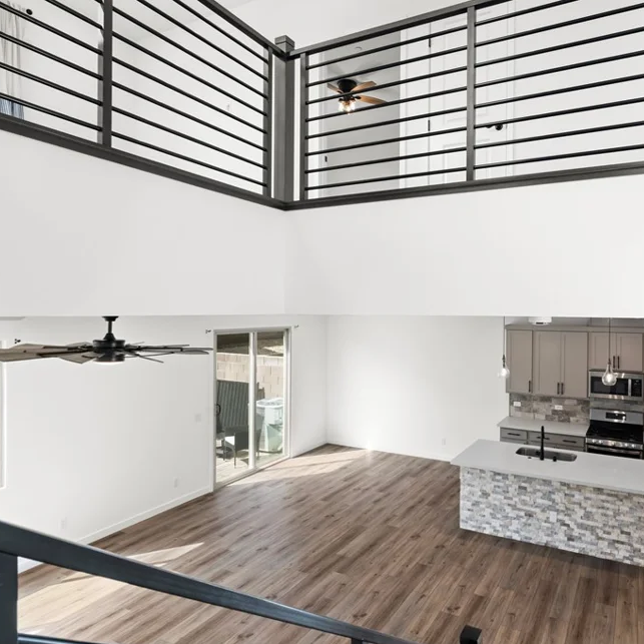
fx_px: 484
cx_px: 402
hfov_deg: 66.3
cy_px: 310
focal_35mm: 23
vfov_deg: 67.2
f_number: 8
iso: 250
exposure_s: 1/40
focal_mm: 17
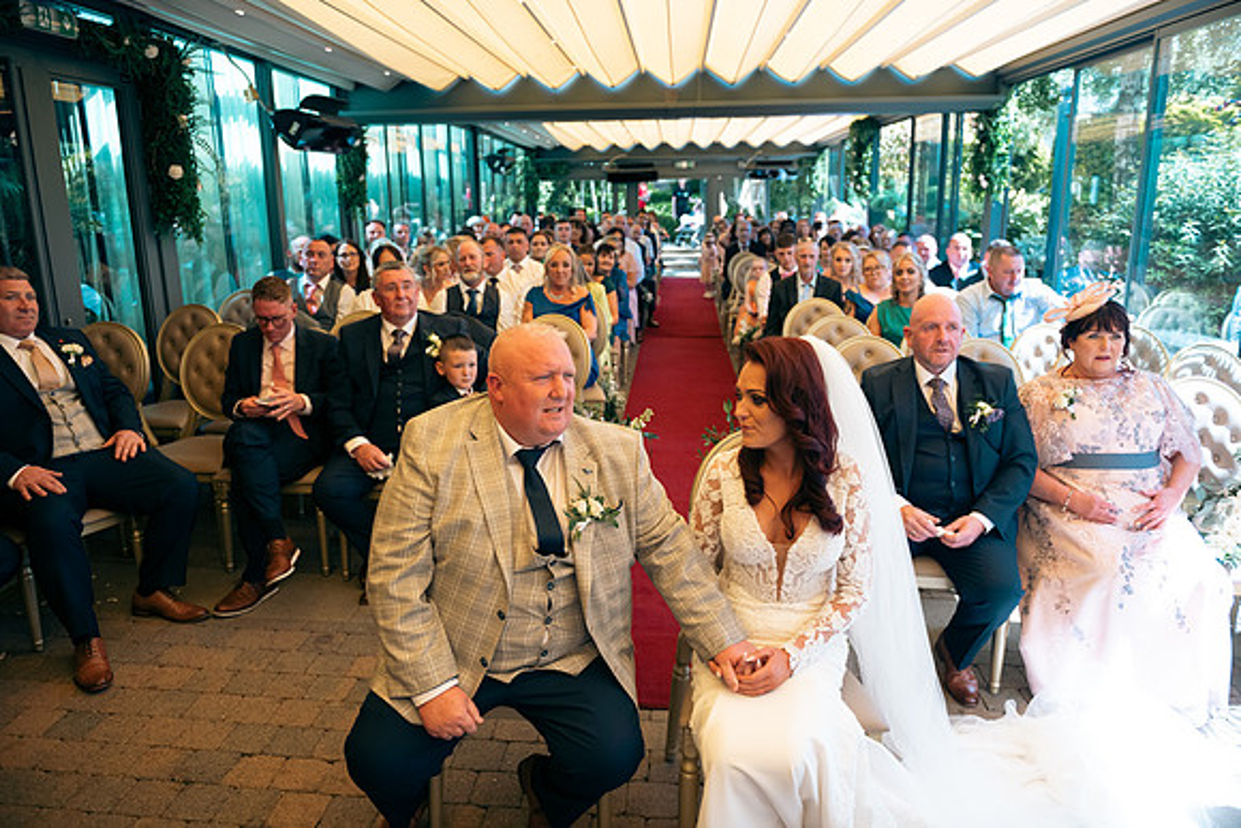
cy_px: 414
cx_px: 620
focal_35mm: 24
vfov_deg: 53.2
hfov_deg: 73.7
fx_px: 827
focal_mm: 24
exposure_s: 1/250
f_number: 3.5
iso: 250
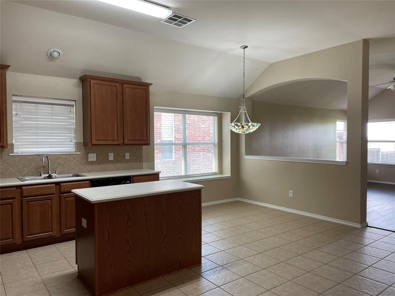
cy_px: 148
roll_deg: +0.4
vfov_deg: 53.1
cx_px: 198
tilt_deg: -1.5
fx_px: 297
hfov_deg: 67.3
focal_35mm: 26
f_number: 1.6
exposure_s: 1/60
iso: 64
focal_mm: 4.2
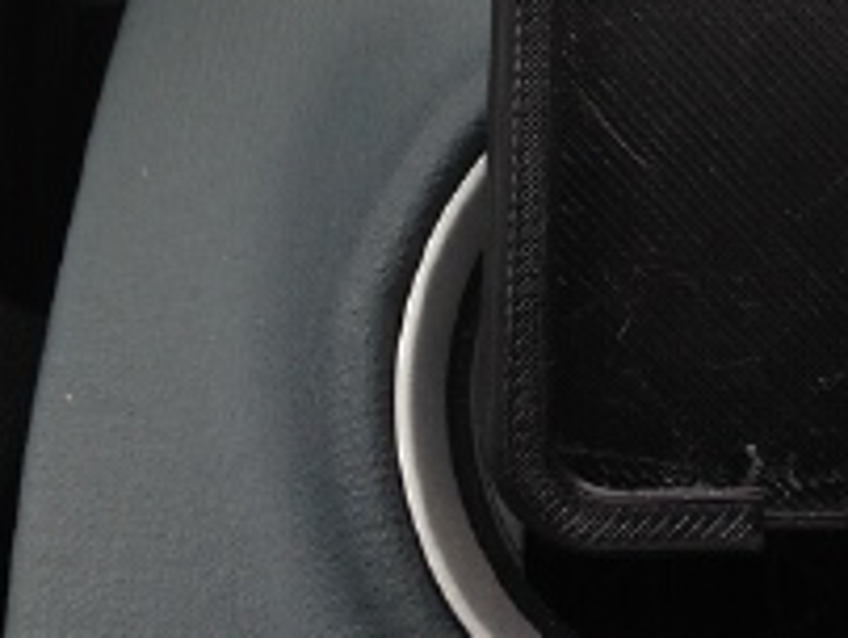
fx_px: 2134
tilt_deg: -26.4
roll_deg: -2.3
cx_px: 800
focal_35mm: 87
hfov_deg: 21.8
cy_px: 59
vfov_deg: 16.8
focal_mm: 4.12
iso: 50
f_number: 2.4
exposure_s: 1/60
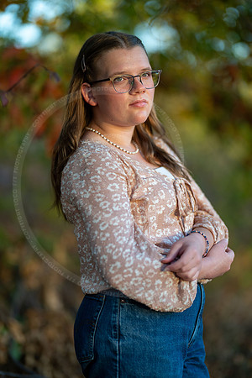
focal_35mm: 85
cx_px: 126
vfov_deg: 23.9
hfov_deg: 16.1
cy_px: 189
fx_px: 892
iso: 160
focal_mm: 85
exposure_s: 1/640
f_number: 1.2
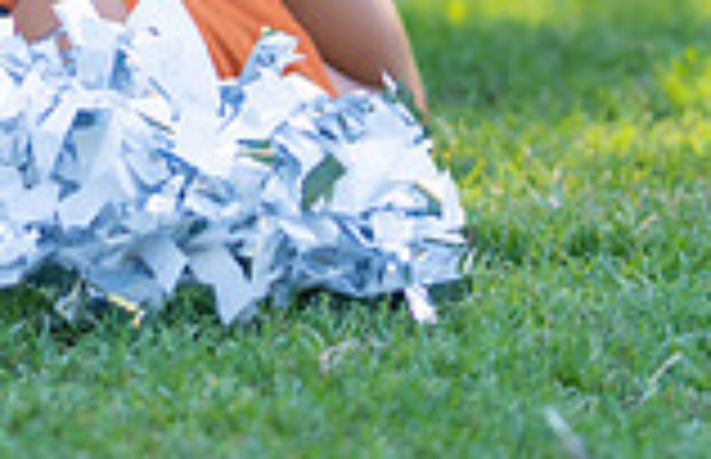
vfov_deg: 4.7
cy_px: -266
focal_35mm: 282
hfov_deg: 7.3
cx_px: -139
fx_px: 5515
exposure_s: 1/320
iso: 200
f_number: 2.8
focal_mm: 70
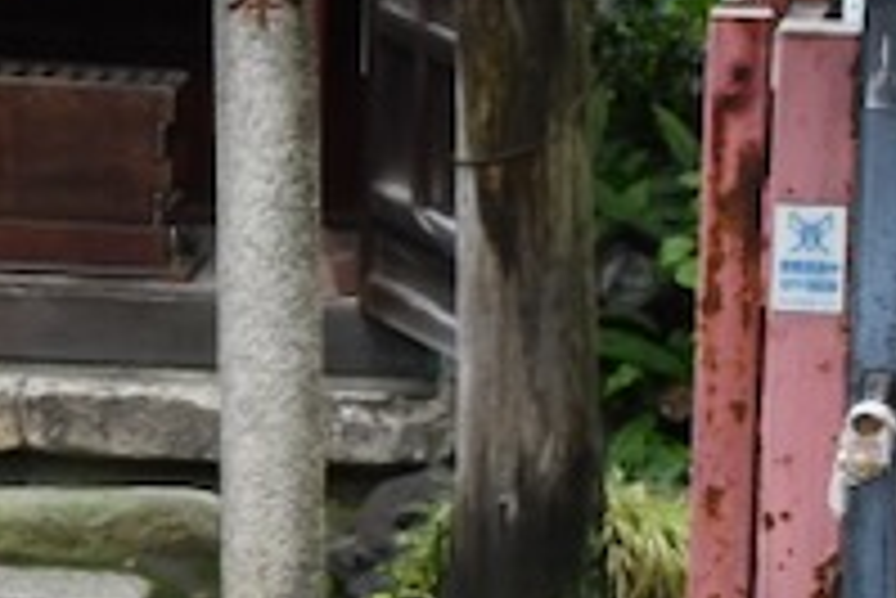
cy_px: 337
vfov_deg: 4.1
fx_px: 8344
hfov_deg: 5.9
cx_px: -1373
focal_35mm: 335
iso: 320
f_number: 5
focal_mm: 35
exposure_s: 1/100
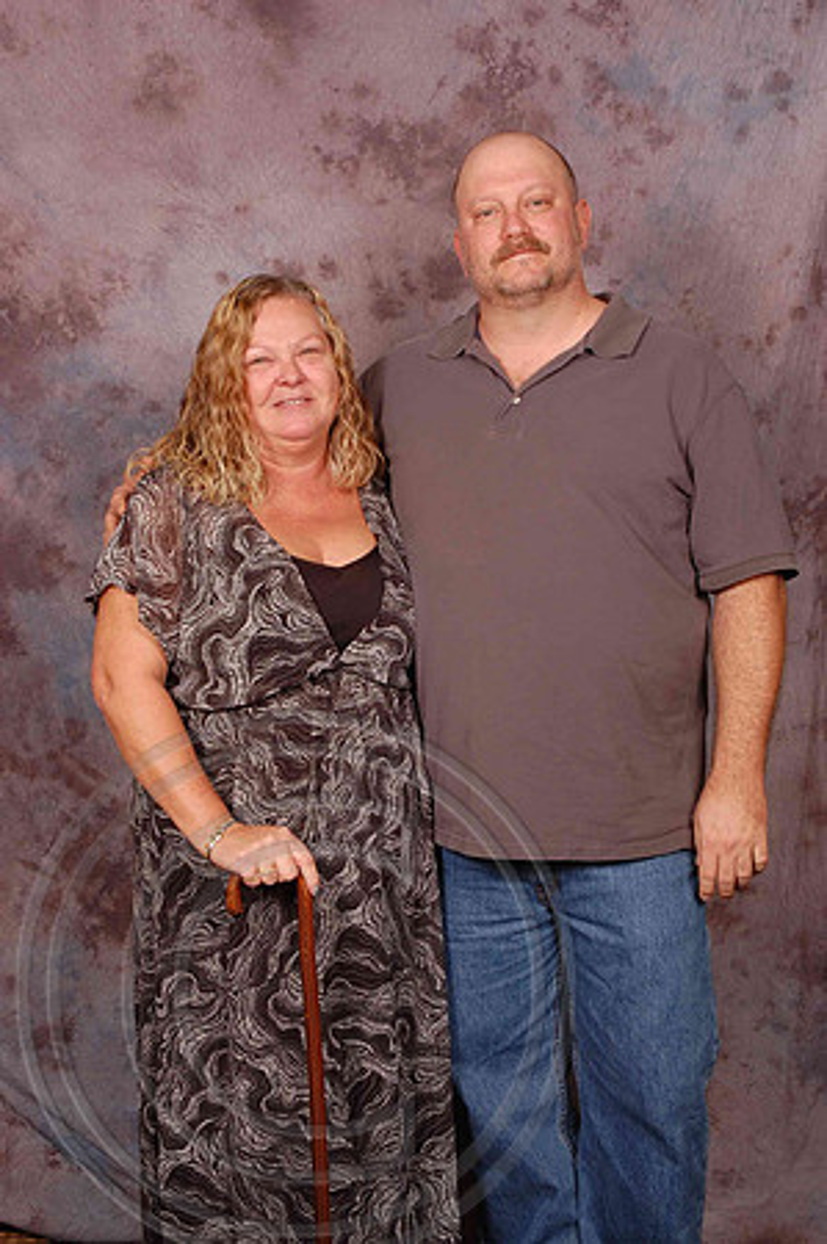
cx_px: 414
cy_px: 622
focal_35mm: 51
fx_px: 1761
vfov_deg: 38.9
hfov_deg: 26.4
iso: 200
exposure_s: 1/125
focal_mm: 34
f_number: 10
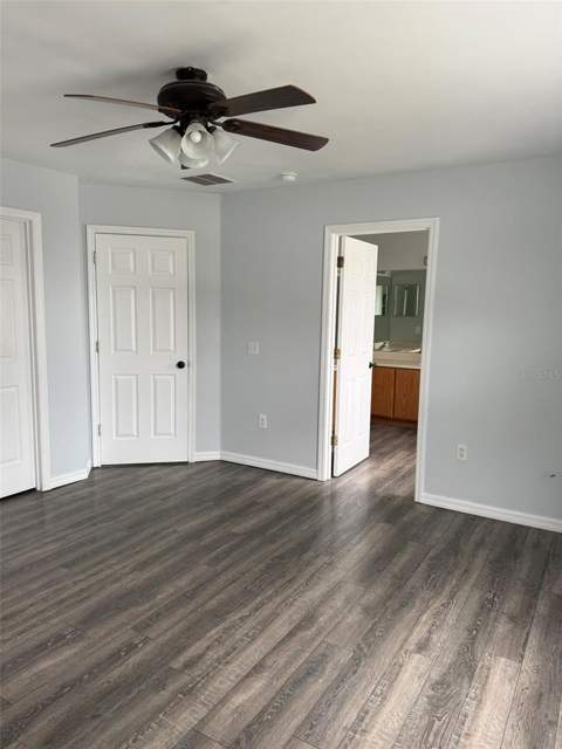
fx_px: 520
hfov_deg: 56.8
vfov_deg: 71.6
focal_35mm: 24
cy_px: 374
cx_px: 281
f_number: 1.78
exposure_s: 1/121
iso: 125
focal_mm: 6.76
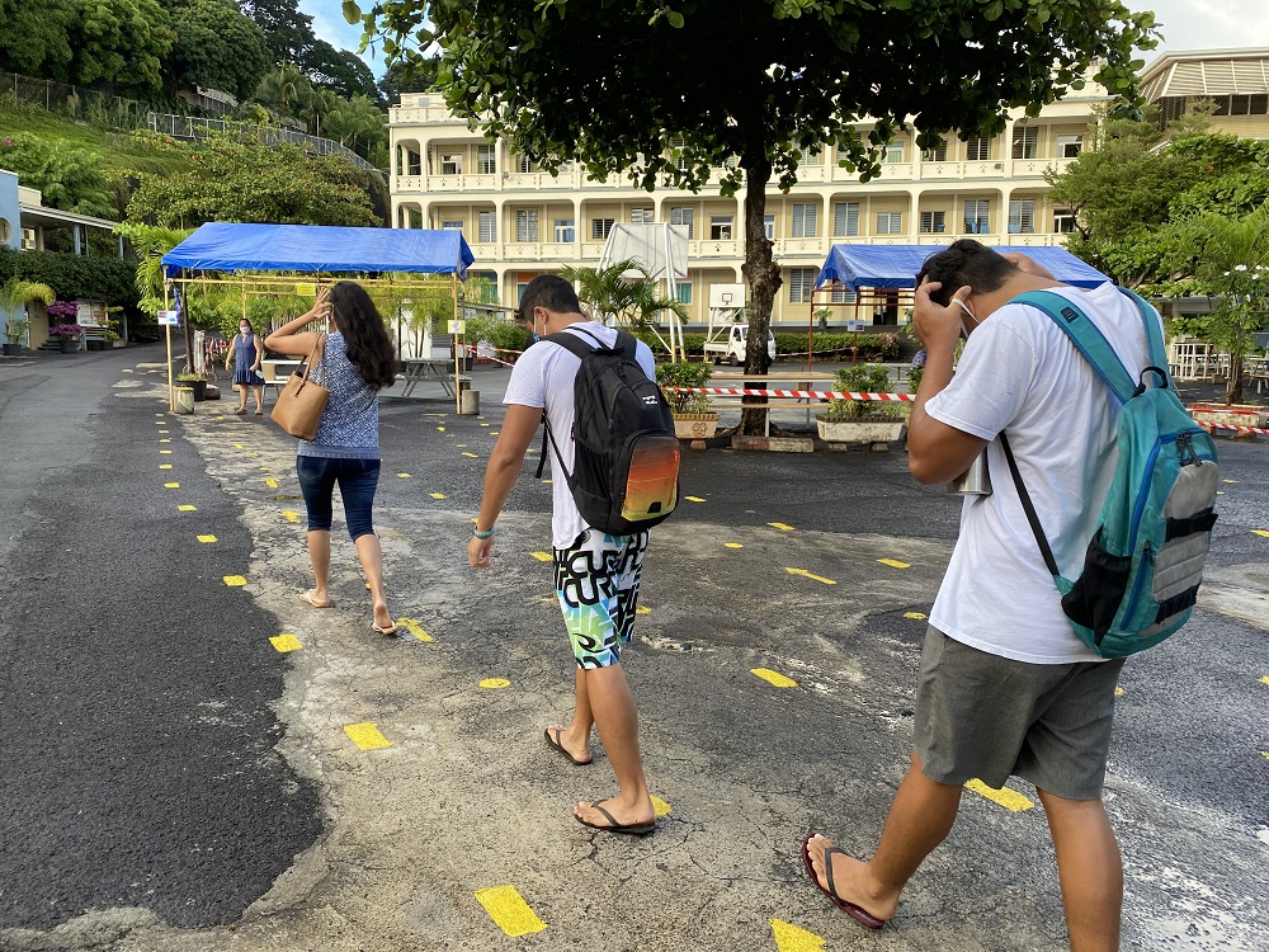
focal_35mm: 26
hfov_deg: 67.3
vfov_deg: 53.1
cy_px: 476
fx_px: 953
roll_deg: -1.8
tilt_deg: -7.7
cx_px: 634
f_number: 1.8
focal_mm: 4.25
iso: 32
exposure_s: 1/349
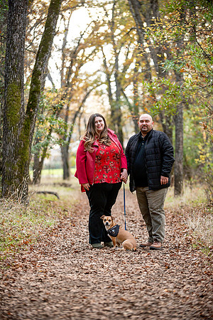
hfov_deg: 11.4
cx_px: 106
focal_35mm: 120
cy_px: 160
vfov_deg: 17.1
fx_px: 1065
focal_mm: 120
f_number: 2.8
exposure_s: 1/400
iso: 1600
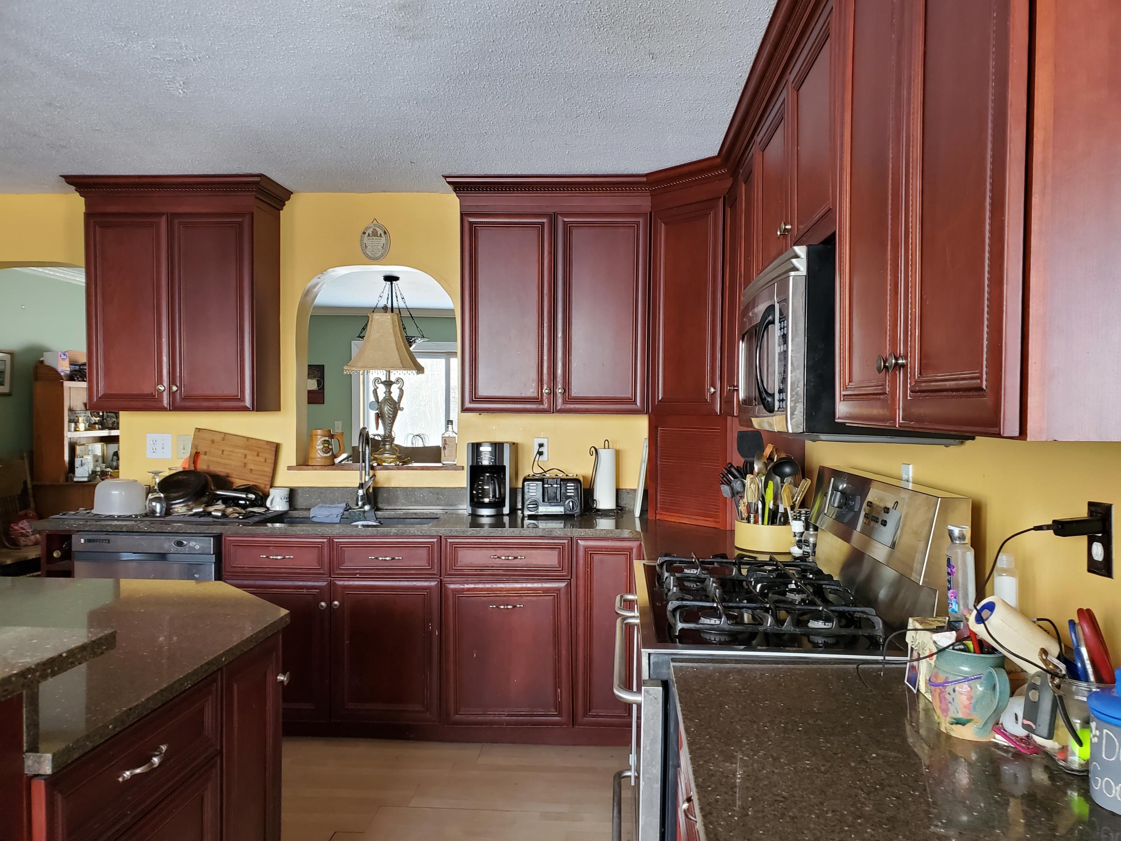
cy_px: 420
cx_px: 560
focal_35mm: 26
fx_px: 842
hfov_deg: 67.3
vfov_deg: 53.1
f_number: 2.4
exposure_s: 1/39
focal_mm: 4.3
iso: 250
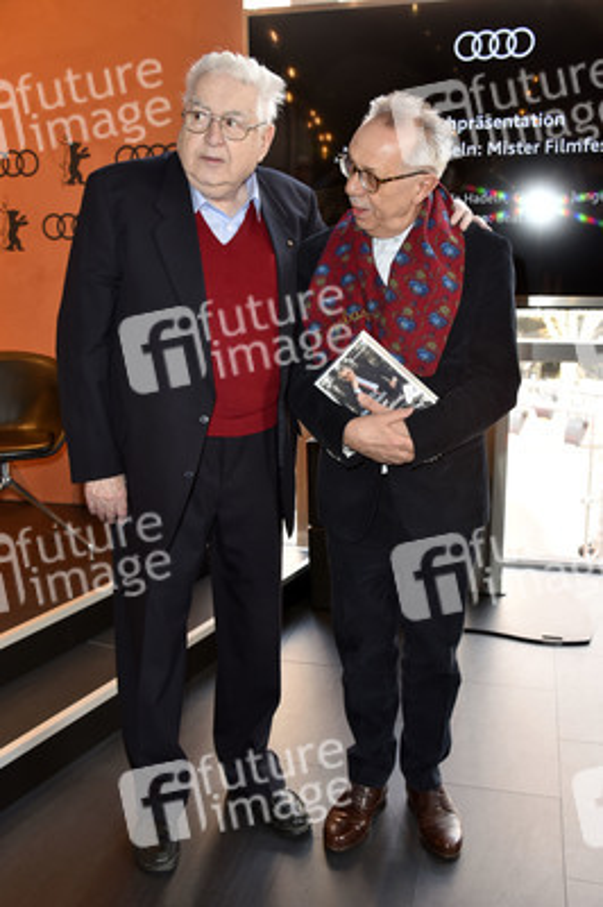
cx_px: 302
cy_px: 454
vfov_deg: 54.5
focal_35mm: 35
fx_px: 881
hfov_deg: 37.8
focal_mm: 35
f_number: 5.6
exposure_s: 1/125
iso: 800
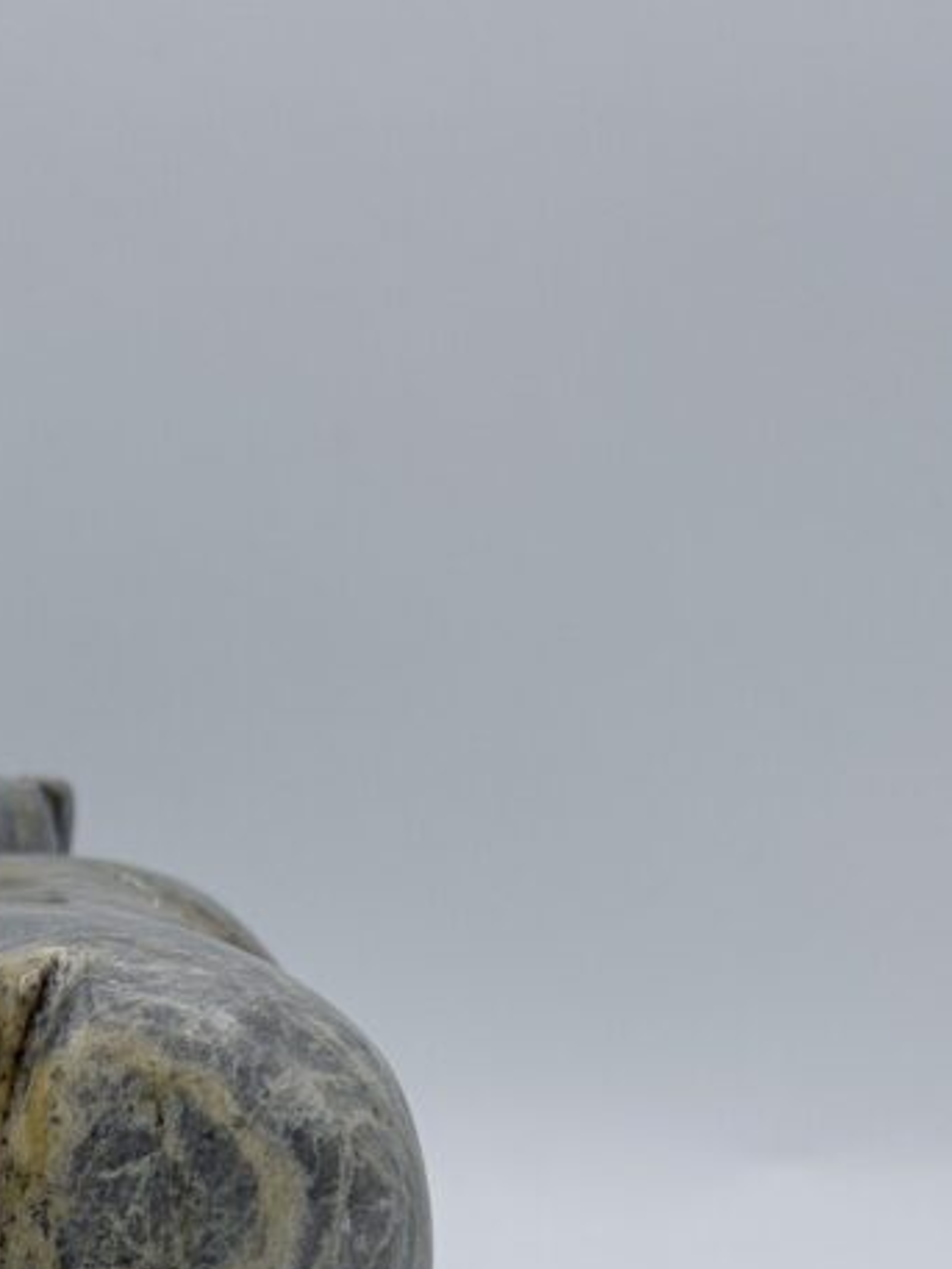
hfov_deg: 13.0
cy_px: 1456
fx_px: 4105
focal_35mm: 112
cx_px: -86
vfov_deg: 16.9
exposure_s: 1/2494
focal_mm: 6.76
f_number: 1.78
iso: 80
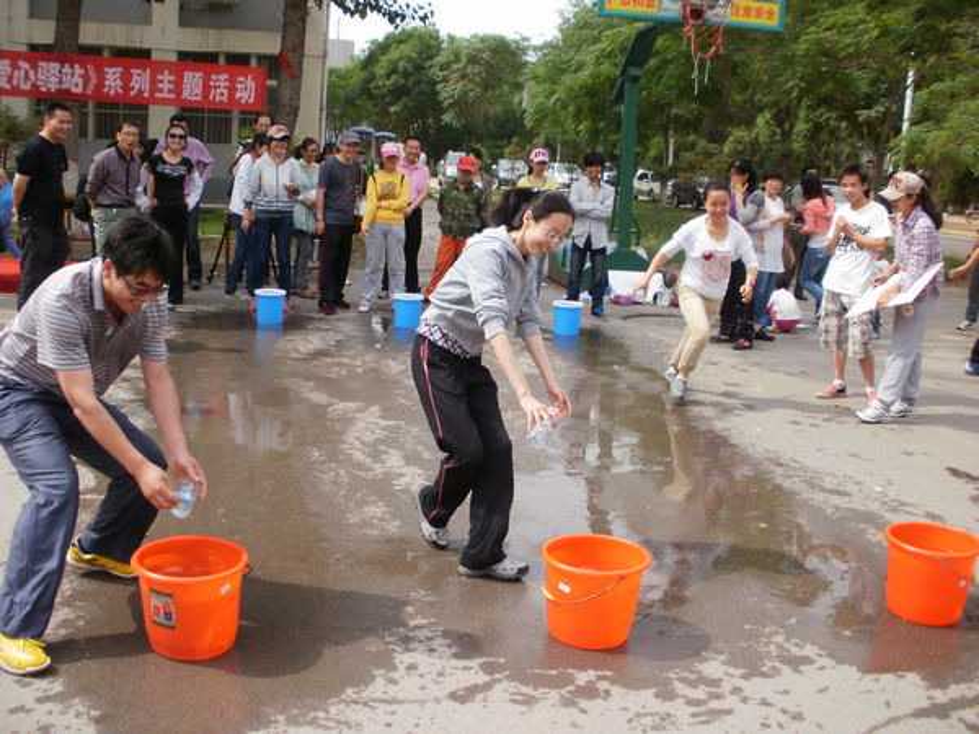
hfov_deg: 51.4
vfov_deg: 39.7
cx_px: 490
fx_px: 1018
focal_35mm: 36
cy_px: 367
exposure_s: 1/500
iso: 100
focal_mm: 6.3
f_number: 3.5
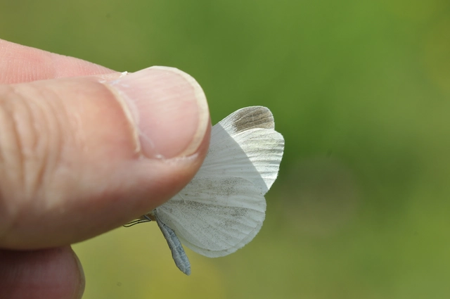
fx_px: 1966
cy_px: 150
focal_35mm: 158
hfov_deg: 13.1
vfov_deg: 8.7
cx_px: 225
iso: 250
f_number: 13
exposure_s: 1/320
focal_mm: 105
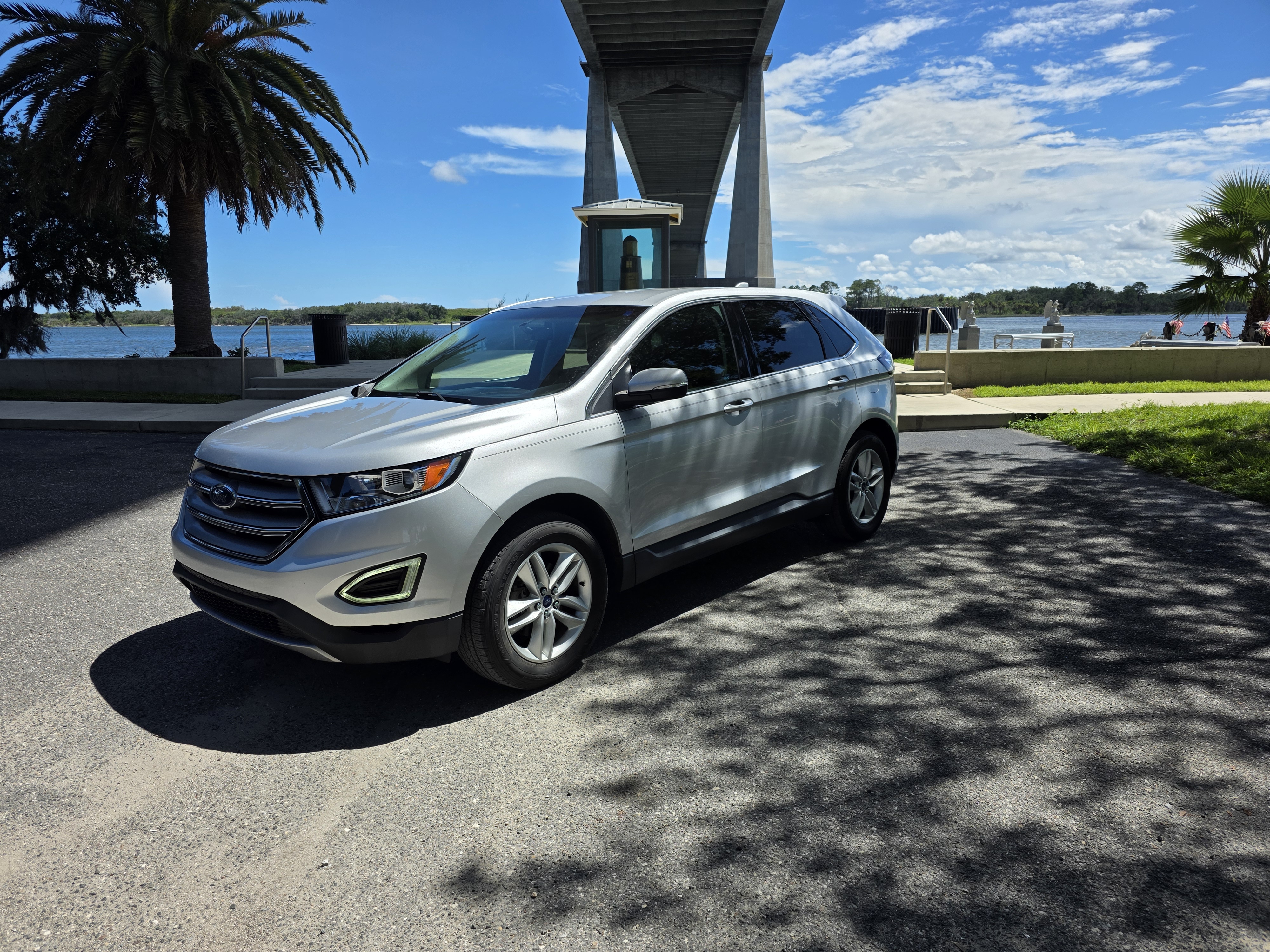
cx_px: 635
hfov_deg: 73.9
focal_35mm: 23
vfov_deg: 58.9
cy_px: 476
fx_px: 844
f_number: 1.7
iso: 80
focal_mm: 6.3
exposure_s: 1/6809
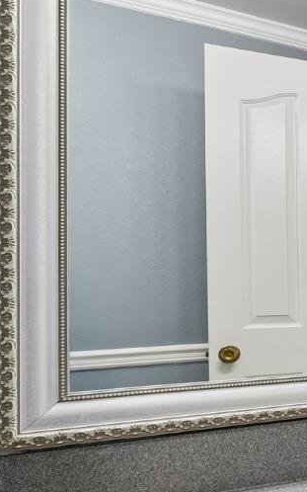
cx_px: 673
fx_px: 601
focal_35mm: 45
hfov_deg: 16.9
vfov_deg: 44.3
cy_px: 289
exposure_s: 1/13
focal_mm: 14.6
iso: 640
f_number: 8
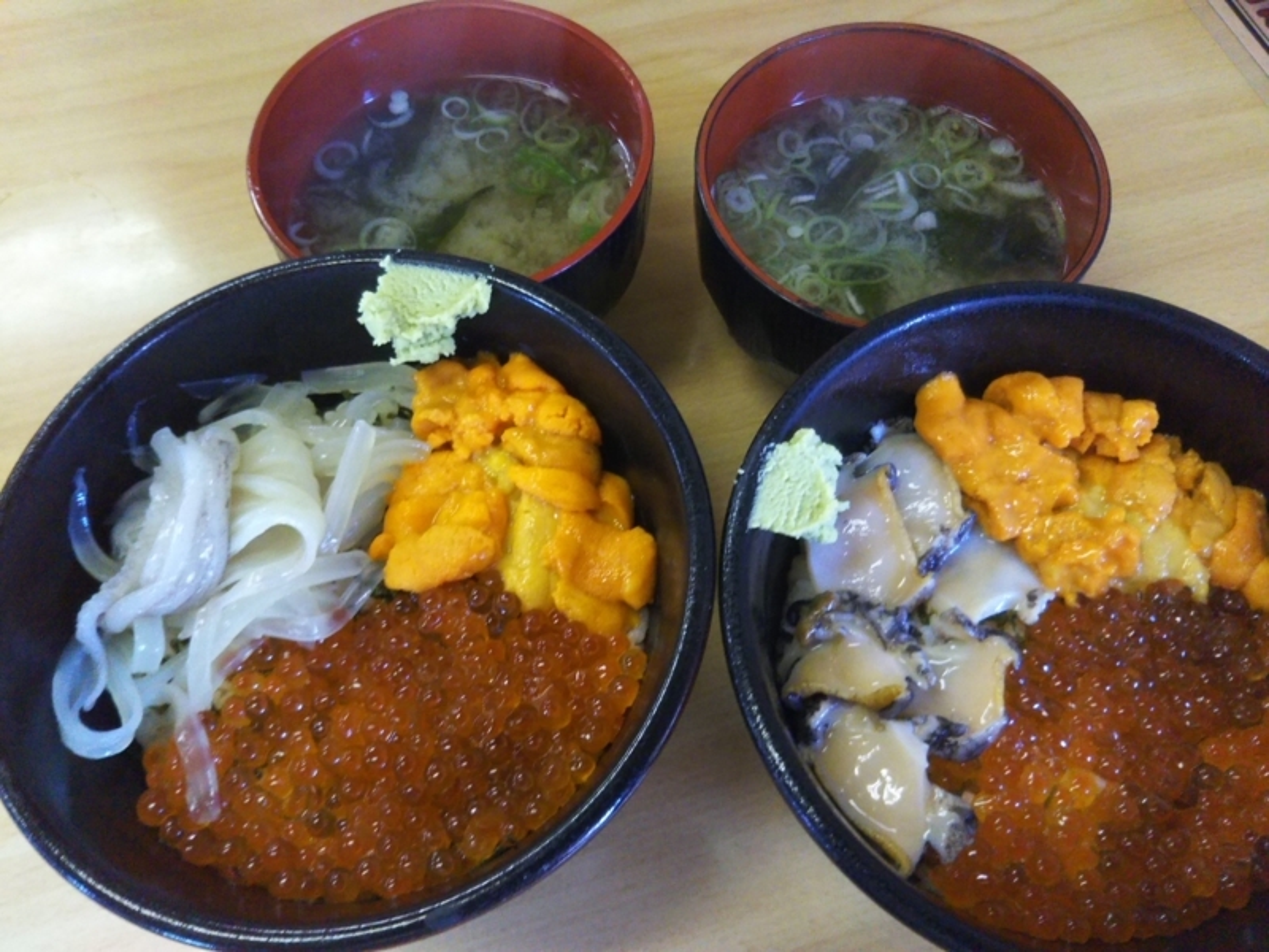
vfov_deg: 46.8
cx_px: 634
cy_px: 476
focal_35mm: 30
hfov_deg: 60.0
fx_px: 1100
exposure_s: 1/60
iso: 200
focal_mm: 4
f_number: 2.2
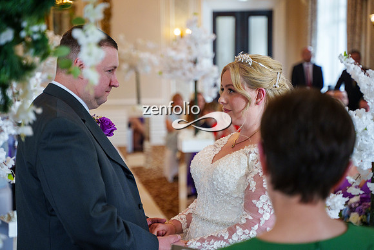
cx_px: 180
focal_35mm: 78
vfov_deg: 17.4
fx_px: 814
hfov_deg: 25.9
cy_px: 121
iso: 1600
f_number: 2.8
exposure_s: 1/200
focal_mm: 75
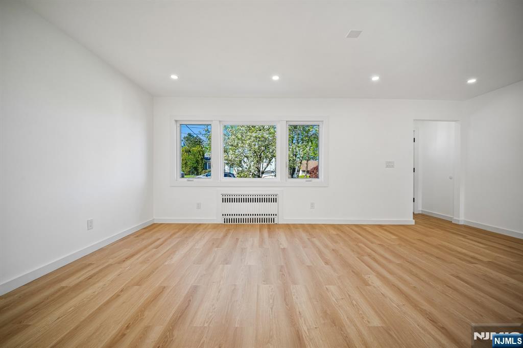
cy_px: 174
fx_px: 203
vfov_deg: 81.2
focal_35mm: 14
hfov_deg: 104.3
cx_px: 262
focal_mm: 14
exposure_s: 1/25
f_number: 8
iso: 200
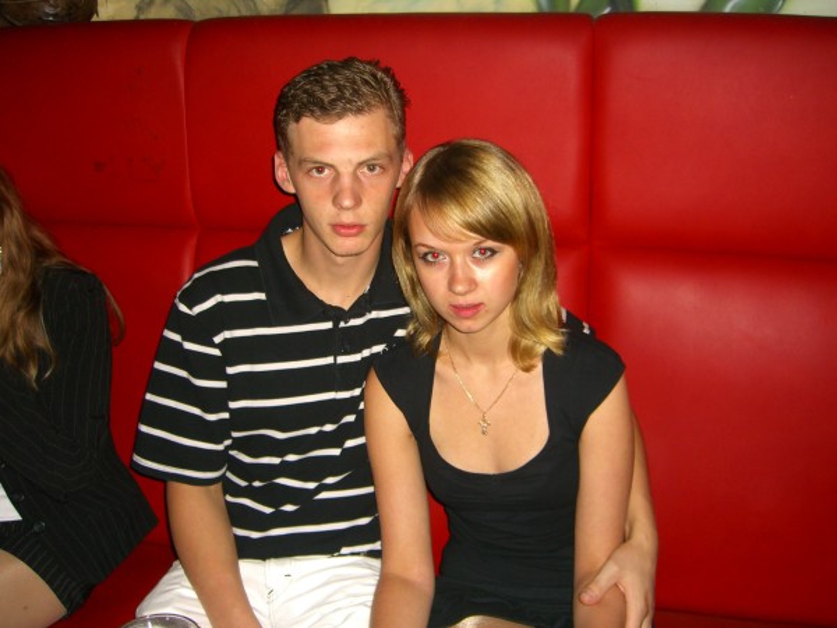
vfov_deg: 37.7
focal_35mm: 38
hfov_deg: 49.0
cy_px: 314
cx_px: 418
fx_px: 919
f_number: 2.8
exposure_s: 1/60
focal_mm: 7.9
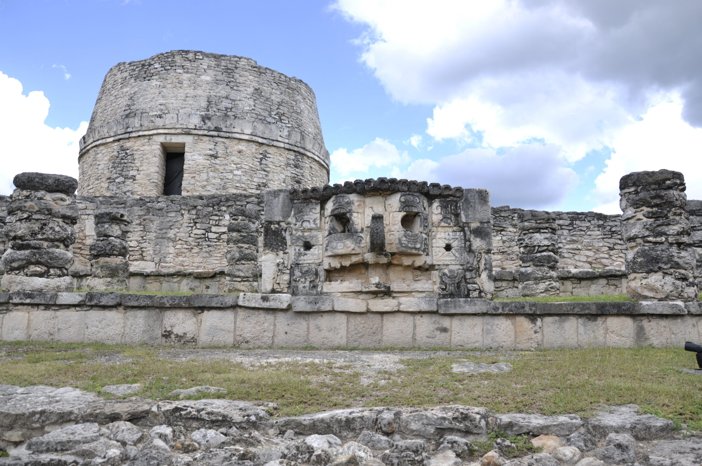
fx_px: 526
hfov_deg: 67.4
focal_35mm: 27
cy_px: 233
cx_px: 351
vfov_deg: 47.8
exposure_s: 1/250
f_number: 5.6
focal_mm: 18
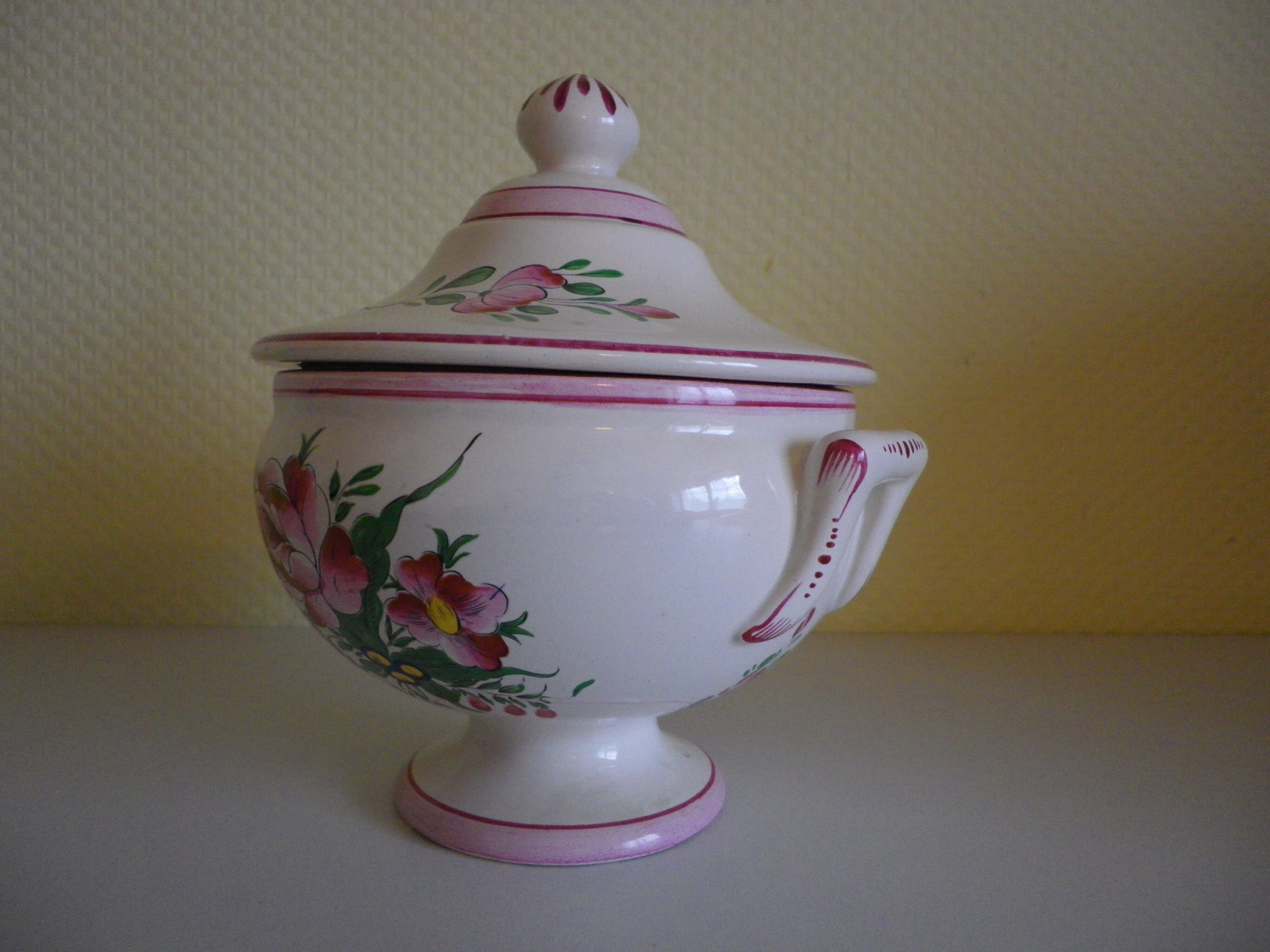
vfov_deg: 49.7
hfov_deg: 63.4
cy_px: 476
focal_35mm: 28
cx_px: 635
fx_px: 1027
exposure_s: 1/60
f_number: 2.6
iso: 320
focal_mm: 4.9
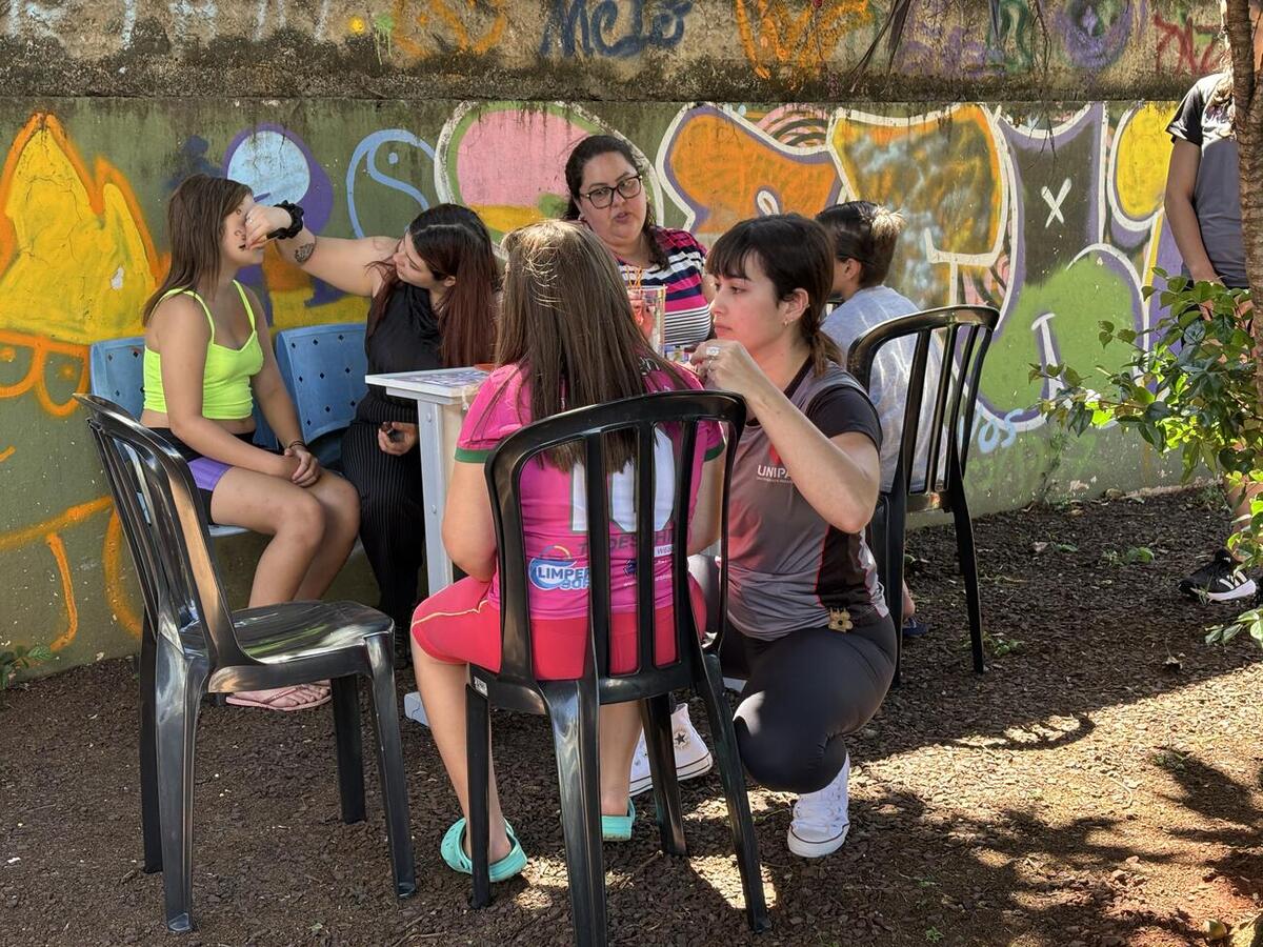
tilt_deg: -10.4
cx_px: 632
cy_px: 474
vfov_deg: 28.0
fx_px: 1897
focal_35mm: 52
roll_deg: +0.5
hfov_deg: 36.8
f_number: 1.6
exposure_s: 1/96
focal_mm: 5.96
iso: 50
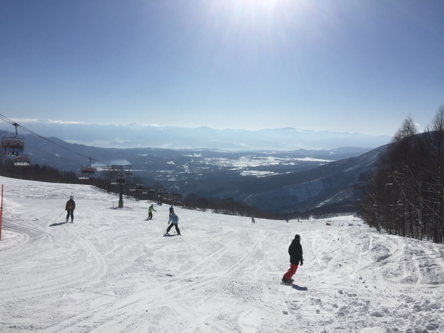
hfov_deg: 61.7
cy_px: 166
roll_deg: -0.7
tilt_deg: -4.0
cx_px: 222
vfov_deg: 48.2
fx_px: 372
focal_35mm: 29
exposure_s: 1/9901
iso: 32
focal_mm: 4.15
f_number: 2.2
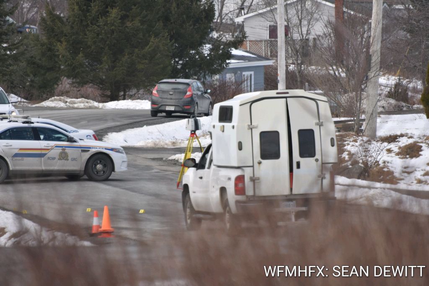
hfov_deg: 4.6
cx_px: 214
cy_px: 143
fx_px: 5360
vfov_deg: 3.1
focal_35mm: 450
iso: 500
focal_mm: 300
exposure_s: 1/1250
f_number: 5.6
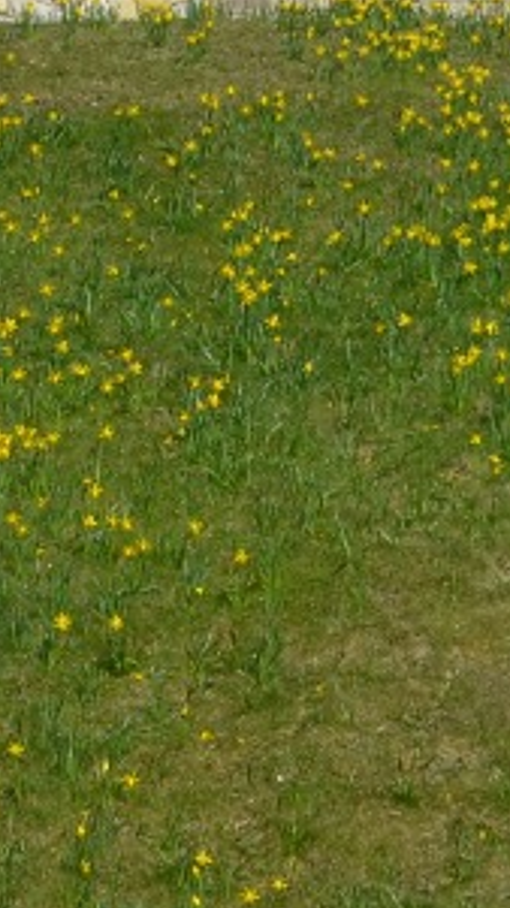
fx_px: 4911
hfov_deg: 5.8
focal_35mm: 204
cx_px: -507
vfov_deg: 10.4
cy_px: -208
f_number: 9
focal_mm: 24
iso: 100
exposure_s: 1/320
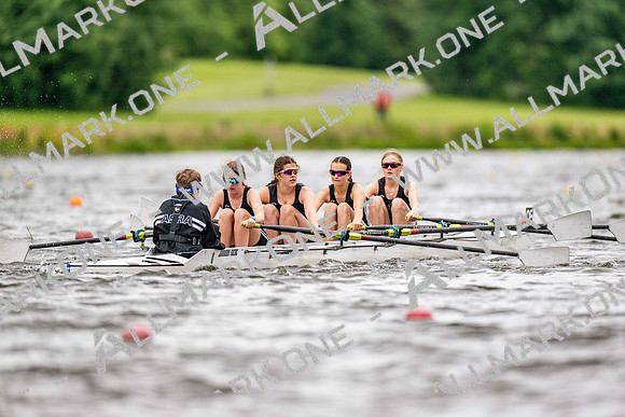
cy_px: 208
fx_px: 10419
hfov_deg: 3.4
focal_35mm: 600
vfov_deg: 2.3
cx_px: 312
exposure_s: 1/2500
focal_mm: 600
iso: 500
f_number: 4
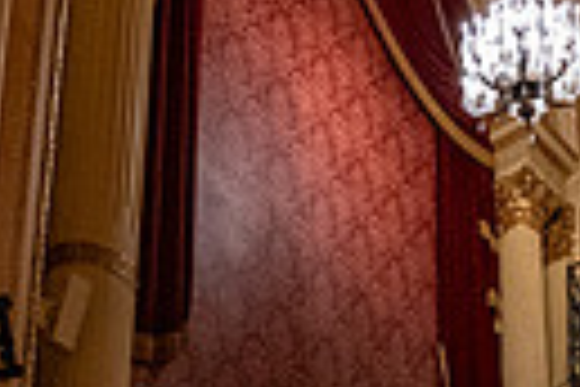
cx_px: 468
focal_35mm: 63
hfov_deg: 31.1
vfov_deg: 17.7
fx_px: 1015
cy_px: 682
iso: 8000
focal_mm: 14
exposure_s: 1/160
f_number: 4
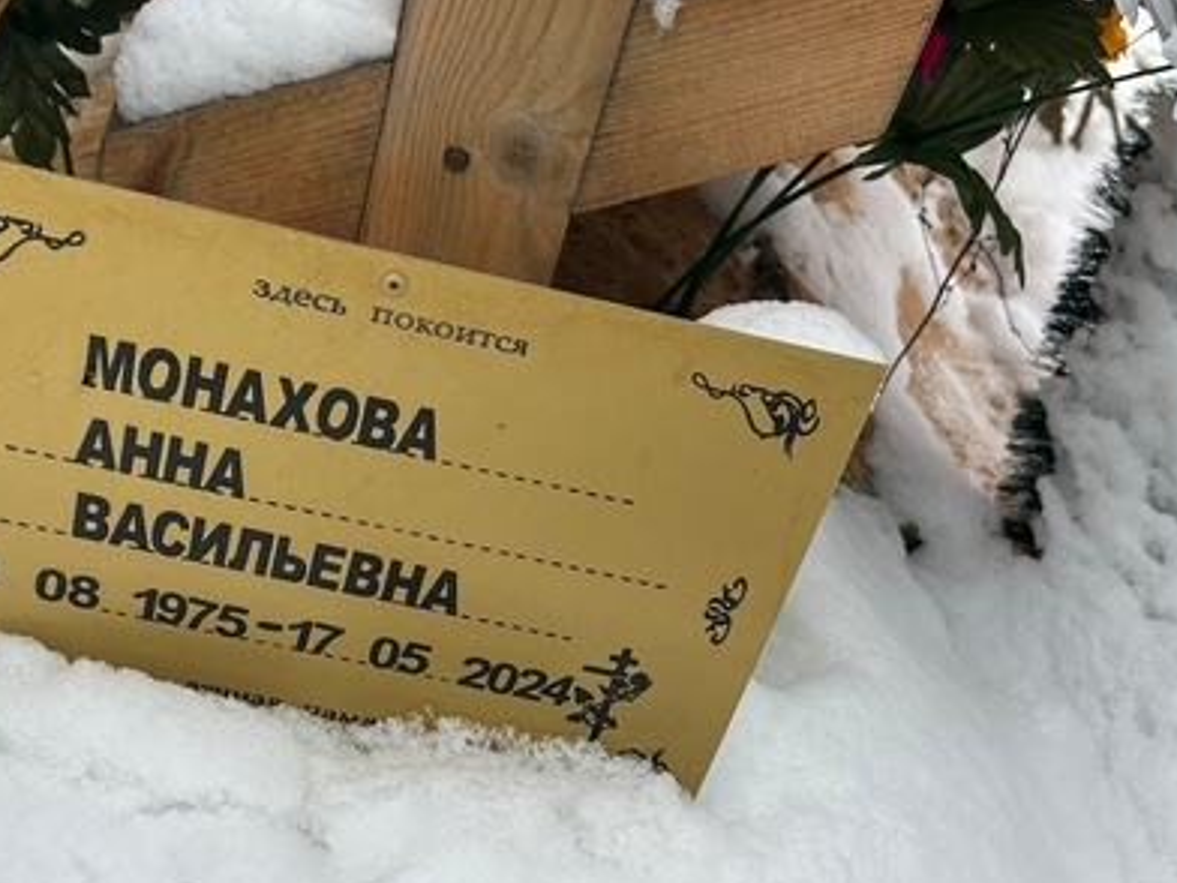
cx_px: 441
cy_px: 553
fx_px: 1802
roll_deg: -17.3
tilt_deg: -41.2
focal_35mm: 53
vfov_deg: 27.4
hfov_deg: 36.0
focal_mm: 5.7
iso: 40
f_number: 1.5
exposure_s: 1/233
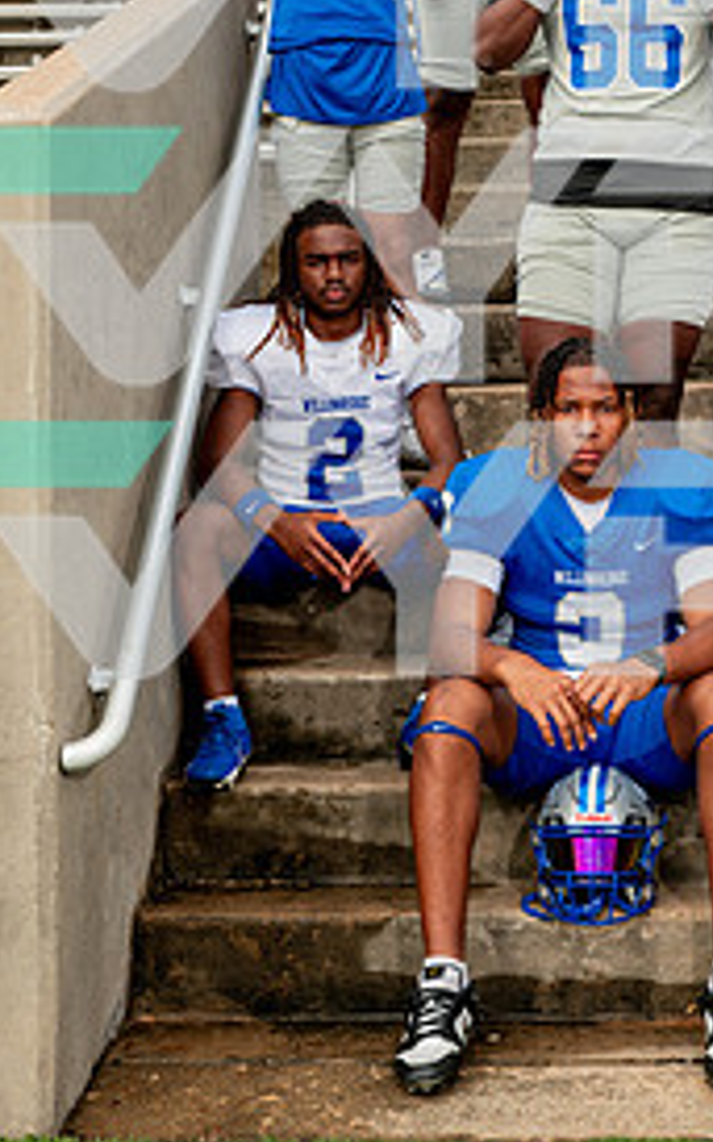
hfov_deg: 16.8
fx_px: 2396
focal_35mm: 77
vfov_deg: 26.4
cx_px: 546
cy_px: 258
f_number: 7.1
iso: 125
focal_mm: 46
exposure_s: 1/320
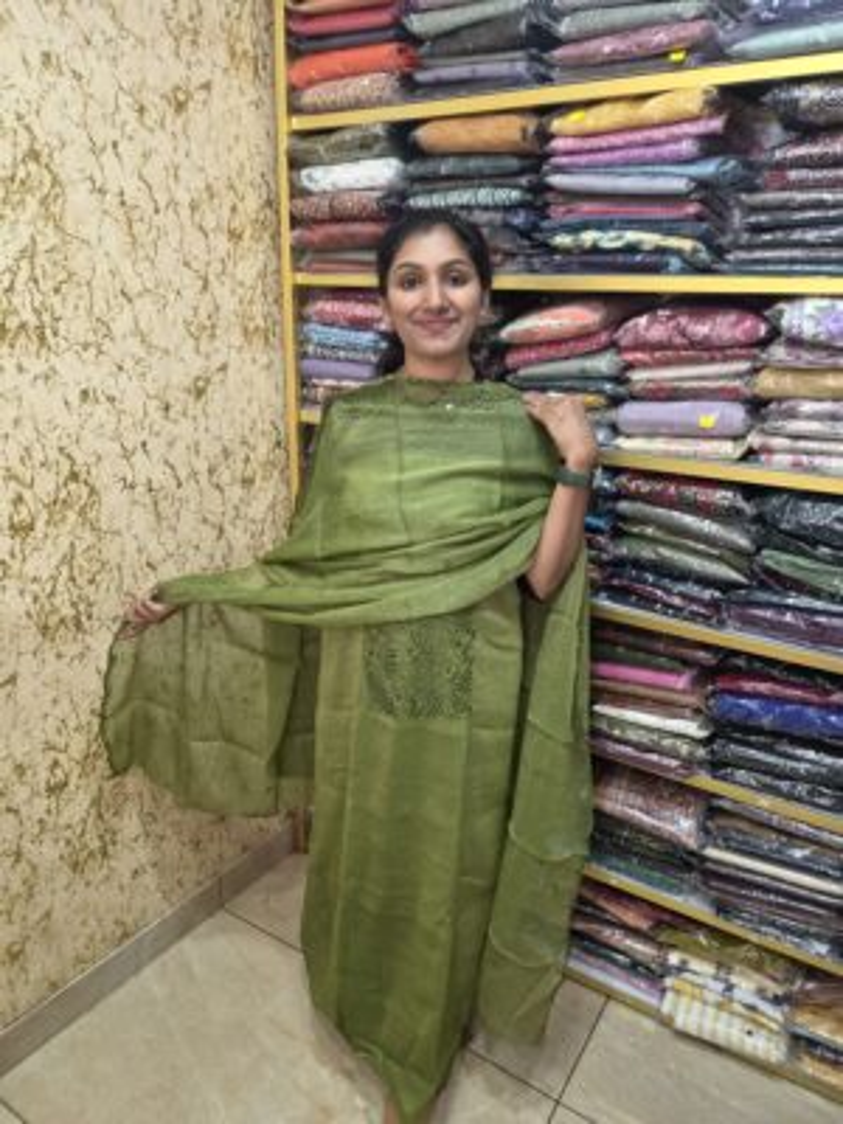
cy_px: 562
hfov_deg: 58.9
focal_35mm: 23
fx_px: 747
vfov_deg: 73.9
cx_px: 422
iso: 250
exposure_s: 1/52
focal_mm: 5.4
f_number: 1.8
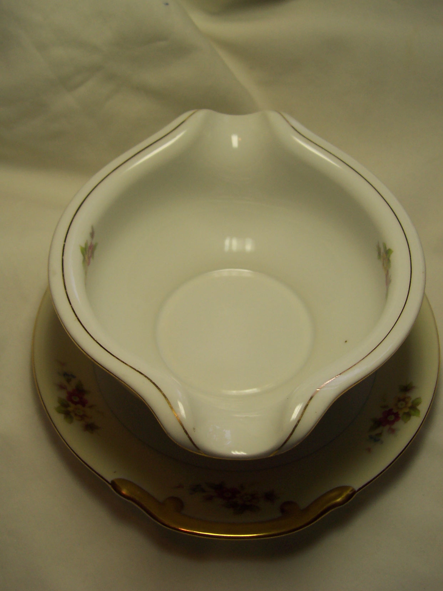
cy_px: 296
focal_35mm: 37
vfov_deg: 50.1
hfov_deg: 38.7
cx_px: 222
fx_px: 631
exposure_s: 1/125
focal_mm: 5.6
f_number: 2.8
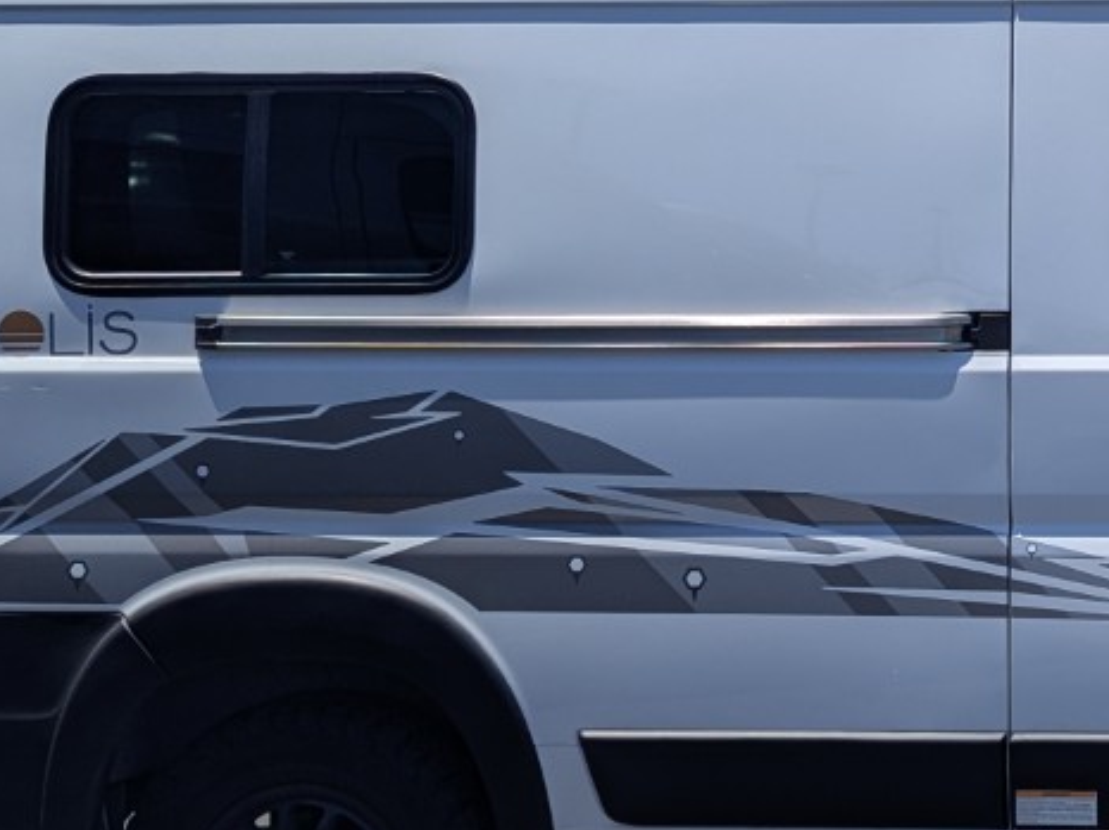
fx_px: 2305
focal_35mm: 72
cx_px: 1151
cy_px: 205
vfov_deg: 20.3
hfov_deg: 25.5
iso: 40
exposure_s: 1/2833
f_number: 1.85
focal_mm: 6.81
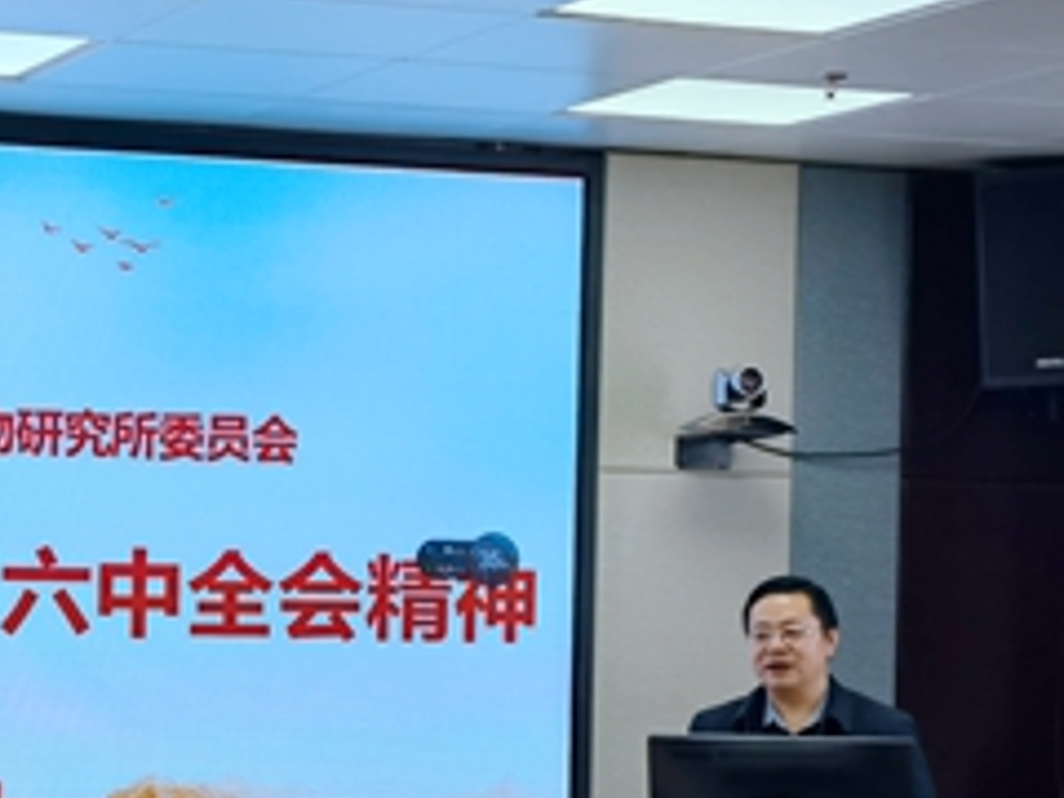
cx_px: 137
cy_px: 612
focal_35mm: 110
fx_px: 3381
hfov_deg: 17.7
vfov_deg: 13.4
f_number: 1.9
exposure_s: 1/358
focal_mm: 6.67
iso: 50
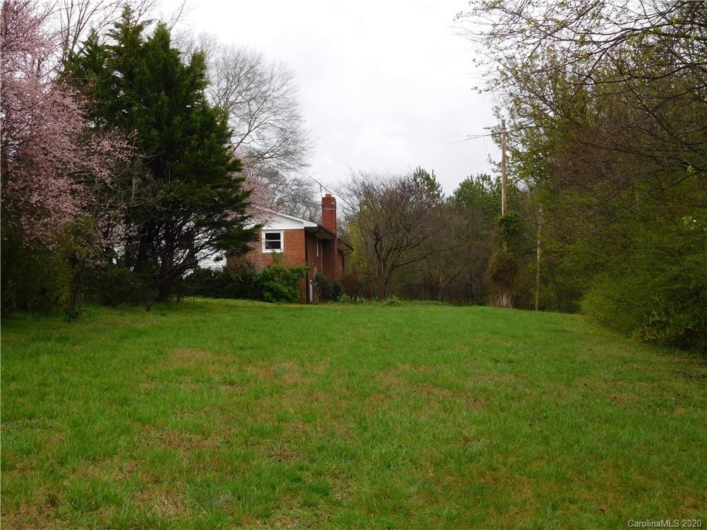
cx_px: 354
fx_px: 919
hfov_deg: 42.1
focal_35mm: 45
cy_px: 265
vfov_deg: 32.2
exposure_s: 1/320
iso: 125
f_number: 4
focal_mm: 8
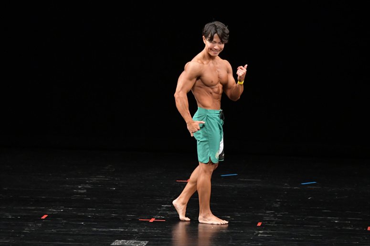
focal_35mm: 285
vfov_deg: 4.8
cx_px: 185
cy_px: 123
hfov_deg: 7.2
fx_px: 2928
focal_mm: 190
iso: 3200
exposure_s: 1/400
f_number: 5.6
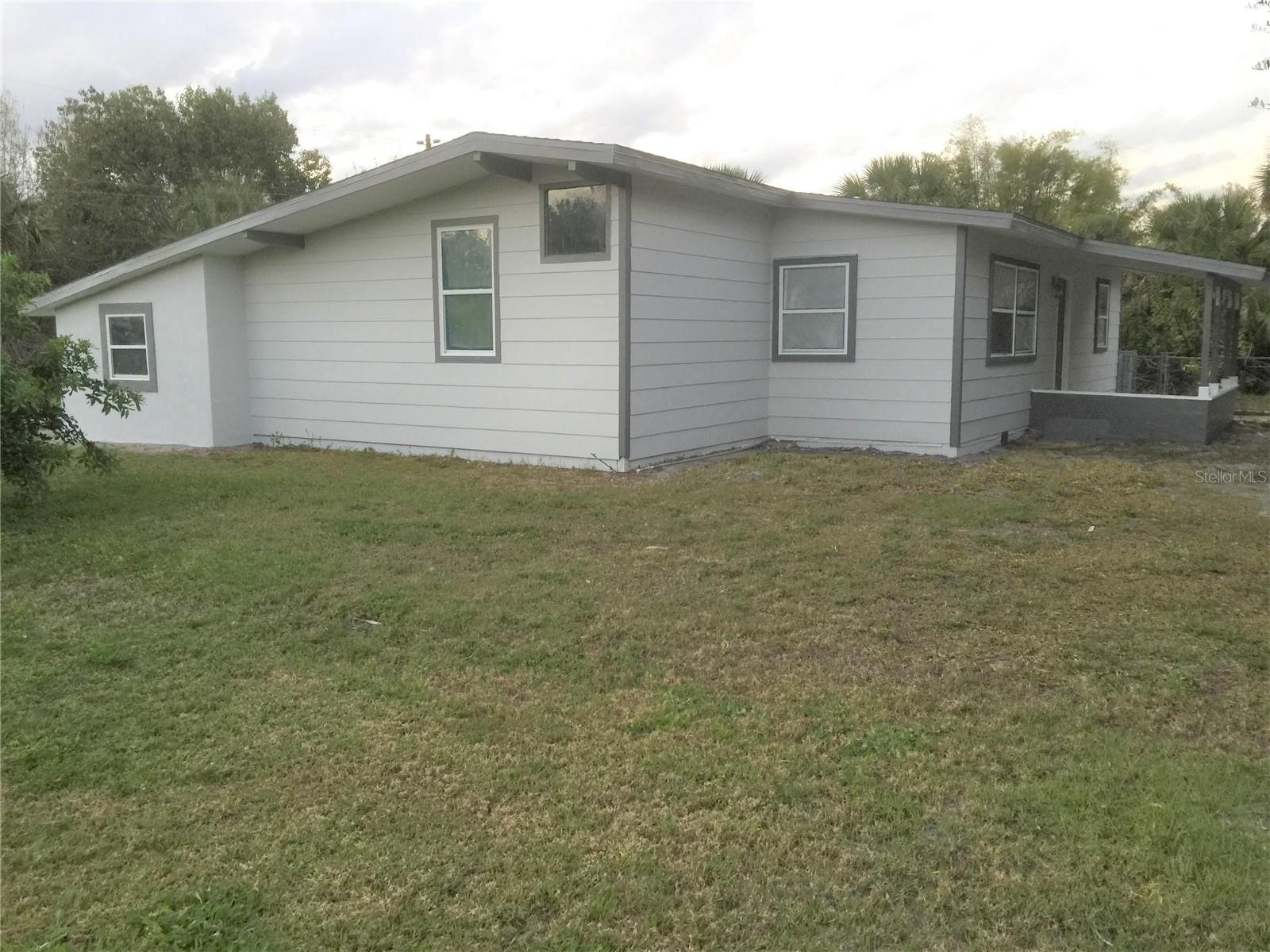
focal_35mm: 29
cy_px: 476
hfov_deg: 61.7
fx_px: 1064
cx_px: 635
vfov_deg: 48.2
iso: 50
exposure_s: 1/30
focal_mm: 4.15
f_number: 2.2
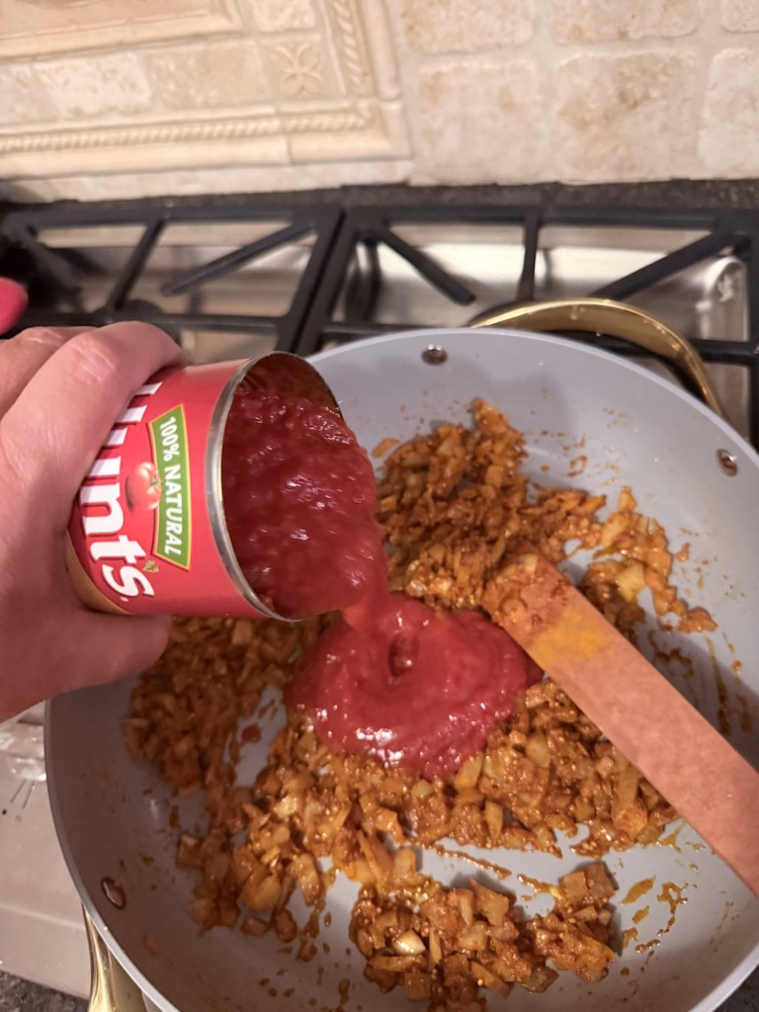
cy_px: 506
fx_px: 702
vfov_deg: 71.6
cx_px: 380
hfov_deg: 56.8
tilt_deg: -55.6
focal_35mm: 24
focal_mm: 6.76
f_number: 1.78
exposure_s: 1/40
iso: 1000
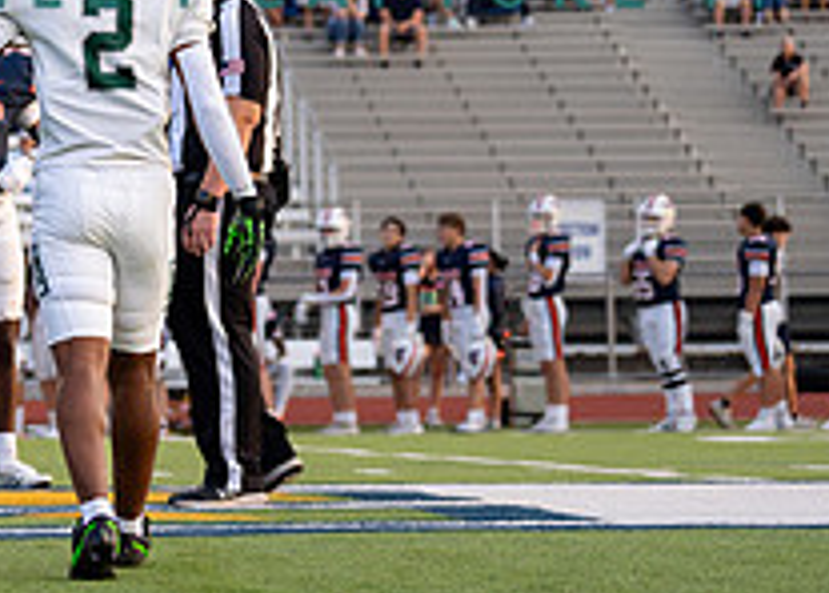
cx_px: -249
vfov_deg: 6.6
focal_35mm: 218
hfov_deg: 9.1
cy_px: -165
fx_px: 5134
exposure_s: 1/1600
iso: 500
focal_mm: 70
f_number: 2.8
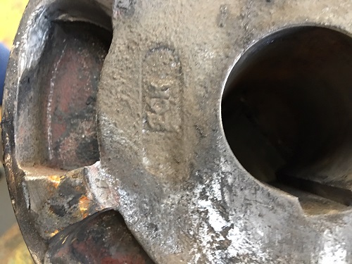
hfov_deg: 61.7
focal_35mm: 29
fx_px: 295
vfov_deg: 48.2
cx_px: 176
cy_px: 132
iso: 100
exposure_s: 1/8
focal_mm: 4.15
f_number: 2.2
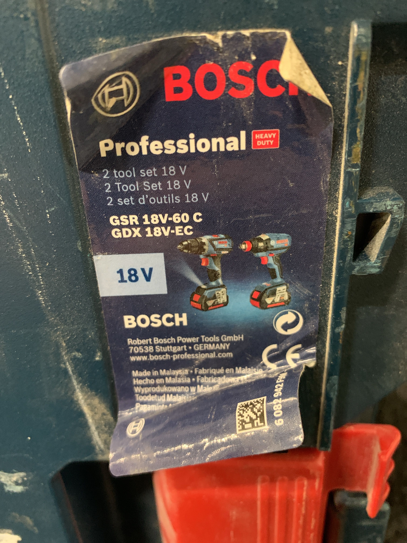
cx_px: 204
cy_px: 272
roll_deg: +4.2
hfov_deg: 53.1
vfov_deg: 67.3
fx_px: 408
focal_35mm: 26
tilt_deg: -26.5
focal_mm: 4.25
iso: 500
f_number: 1.8
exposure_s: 1/30
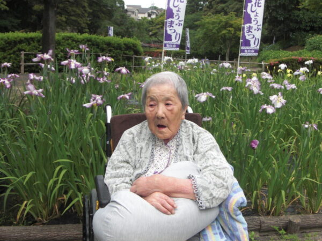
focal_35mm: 46
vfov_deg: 31.5
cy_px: 120
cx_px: 161
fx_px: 428
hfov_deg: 41.2
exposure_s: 1/320
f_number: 3.3
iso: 50
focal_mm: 8.2
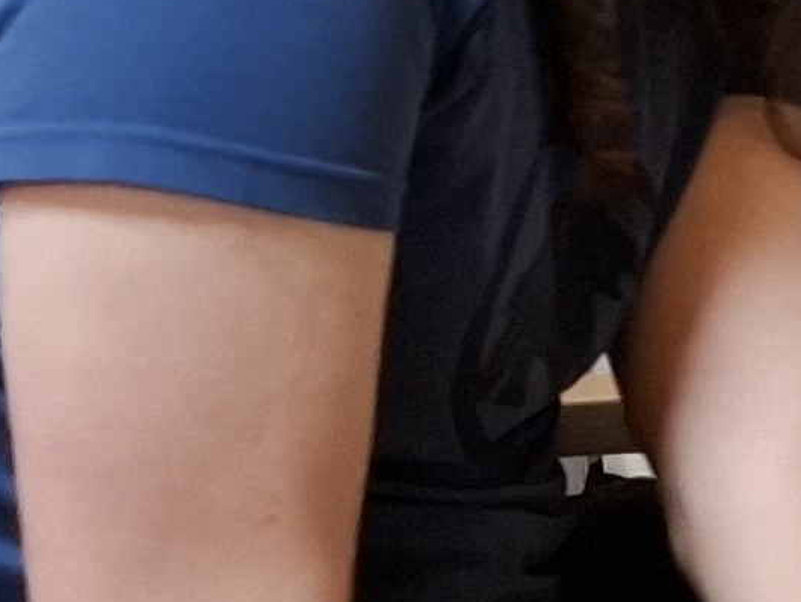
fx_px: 4098
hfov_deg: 9.4
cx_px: 2205
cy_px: 21
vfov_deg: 8.4
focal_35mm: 177
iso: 250
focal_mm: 5.54
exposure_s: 1/33
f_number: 1.8
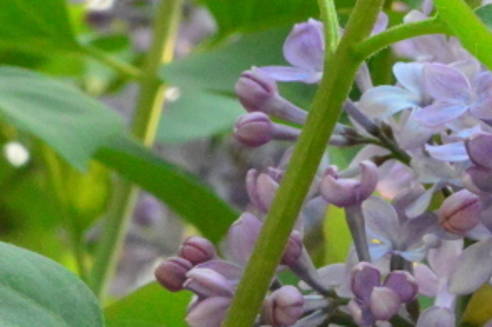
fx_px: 9593
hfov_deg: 2.9
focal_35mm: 703
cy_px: 244
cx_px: 806
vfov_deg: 2.0
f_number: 25
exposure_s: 1/250
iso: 5600
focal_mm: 135
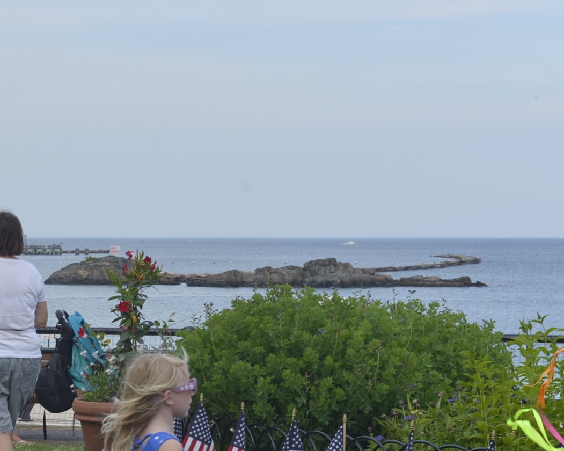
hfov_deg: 17.2
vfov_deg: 13.9
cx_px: 35
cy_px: 413
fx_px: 1835
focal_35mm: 110
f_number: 9.5
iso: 160
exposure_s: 1/180
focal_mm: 50
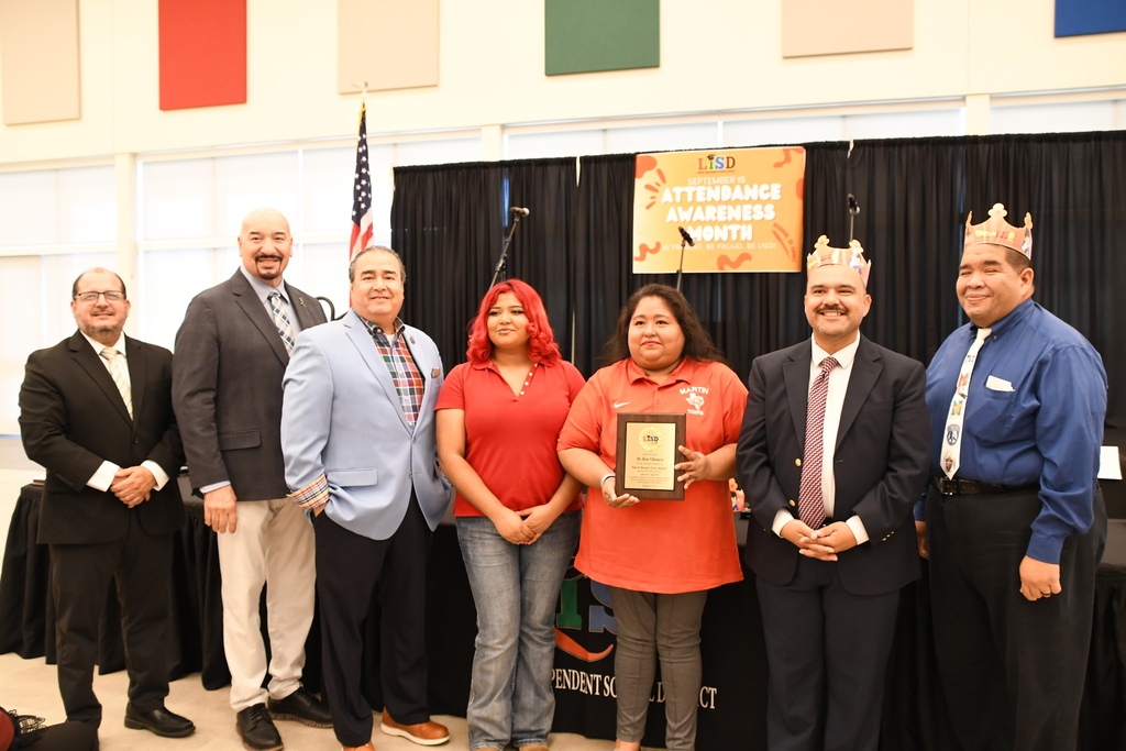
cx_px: 563
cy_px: 376
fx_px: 970
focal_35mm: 31
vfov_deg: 42.3
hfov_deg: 60.3
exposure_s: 1/100
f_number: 5.6
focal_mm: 21
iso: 1600
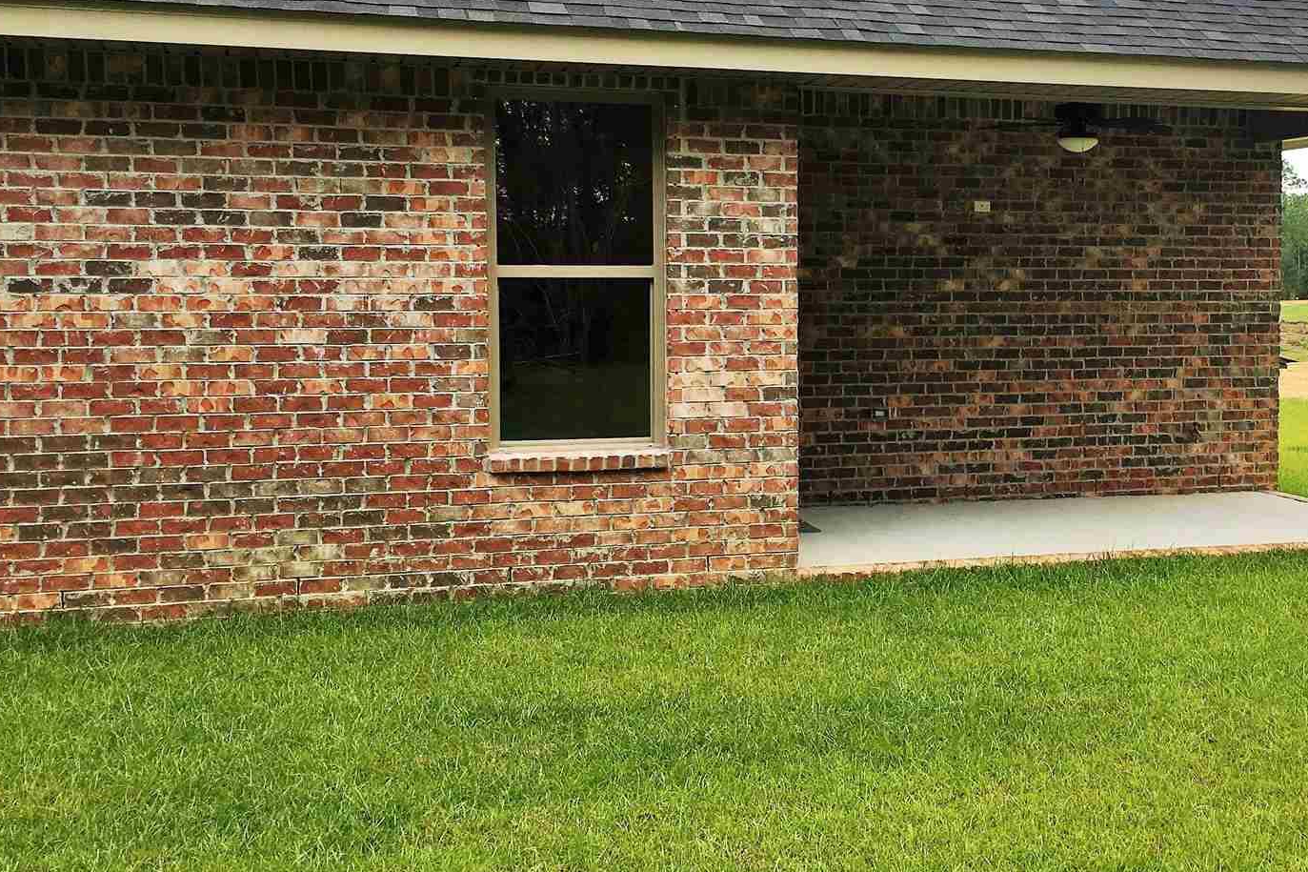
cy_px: 361
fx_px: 1635
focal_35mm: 45
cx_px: 857
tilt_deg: -1.0
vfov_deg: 29.8
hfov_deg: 43.1
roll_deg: -1.1
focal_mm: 4.15
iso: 25
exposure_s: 1/499
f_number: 2.2
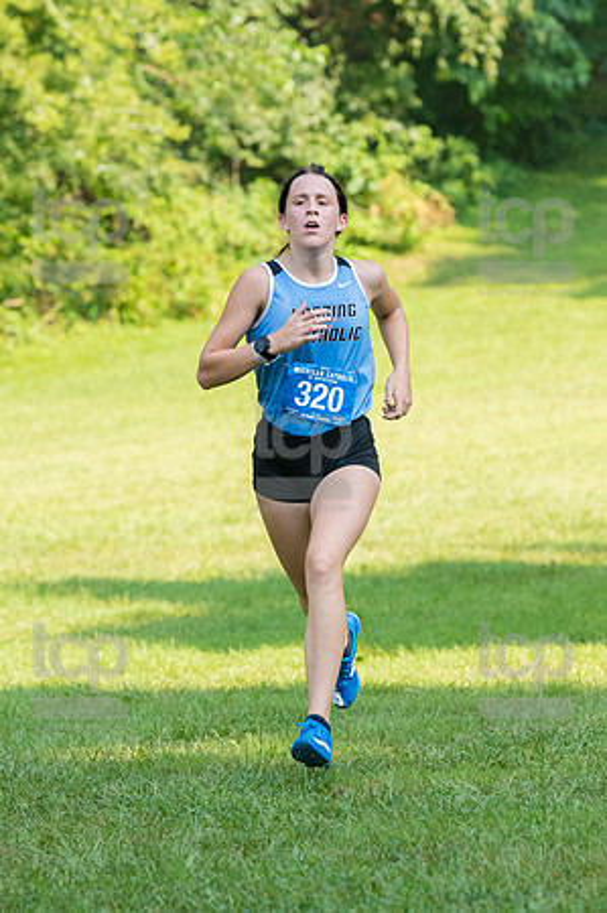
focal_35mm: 240
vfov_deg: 8.6
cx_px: 304
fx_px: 6084
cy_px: 456
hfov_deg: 5.7
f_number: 5
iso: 1600
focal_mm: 160
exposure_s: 1/1600
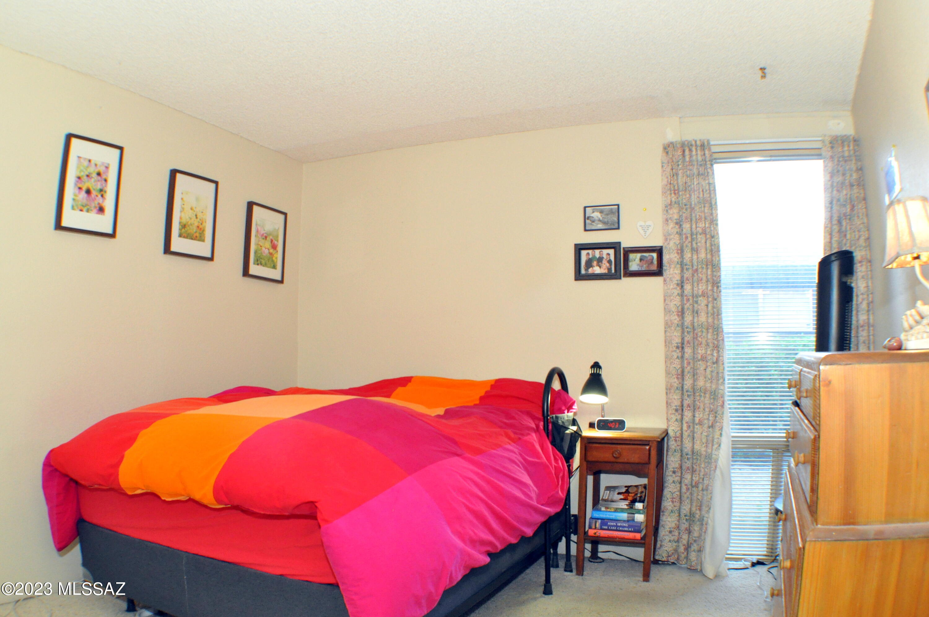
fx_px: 928
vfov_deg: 36.8
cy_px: 308
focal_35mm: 36
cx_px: 464
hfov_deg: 53.2
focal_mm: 24
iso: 1600
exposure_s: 1/60
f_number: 7.1
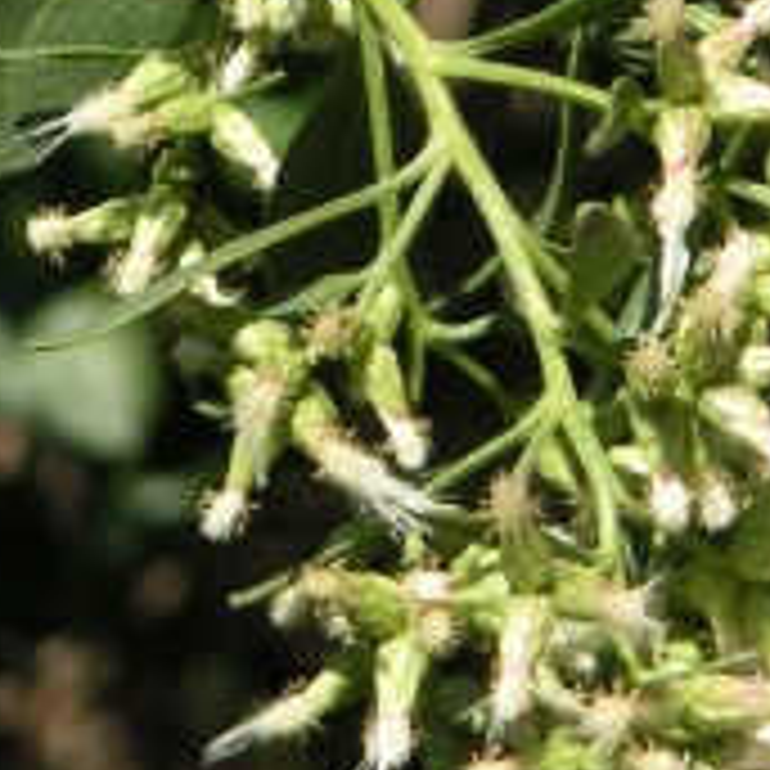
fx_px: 7399
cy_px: 59
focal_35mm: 294
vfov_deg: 5.9
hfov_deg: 5.9
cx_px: 761
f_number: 3.4
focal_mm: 14.7
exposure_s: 1/500
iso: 50
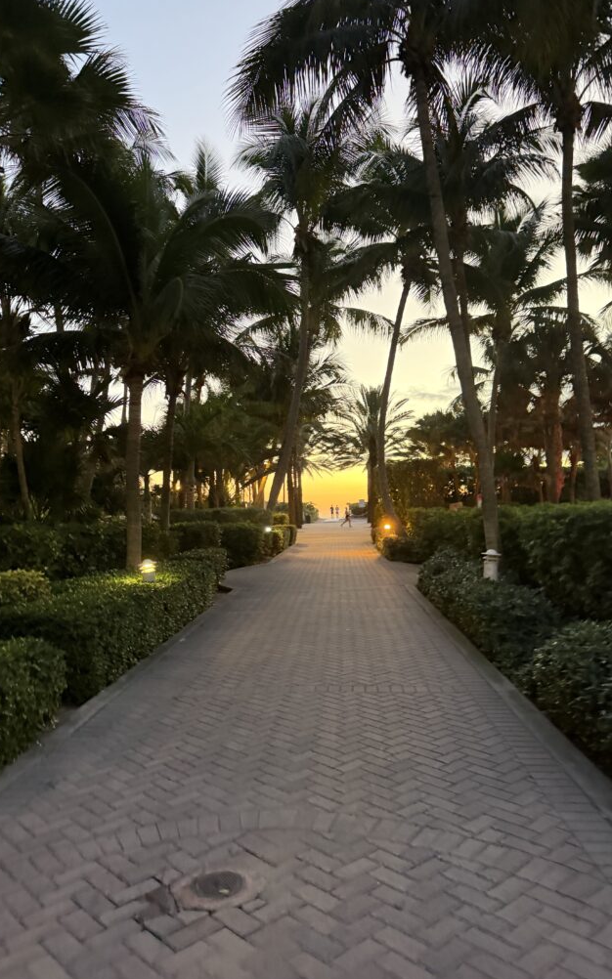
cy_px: 492
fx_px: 694
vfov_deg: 70.4
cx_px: 299
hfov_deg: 47.6
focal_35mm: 26
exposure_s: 1/40
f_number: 1.78
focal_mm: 6.76
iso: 800
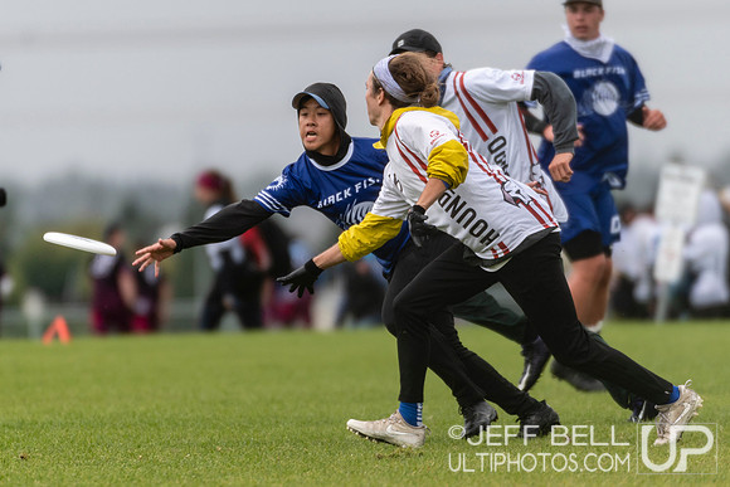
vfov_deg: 1.8
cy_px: 233
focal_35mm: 770
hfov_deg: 2.7
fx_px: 15621
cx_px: 382
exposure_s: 1/1000
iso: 180
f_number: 4
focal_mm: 400
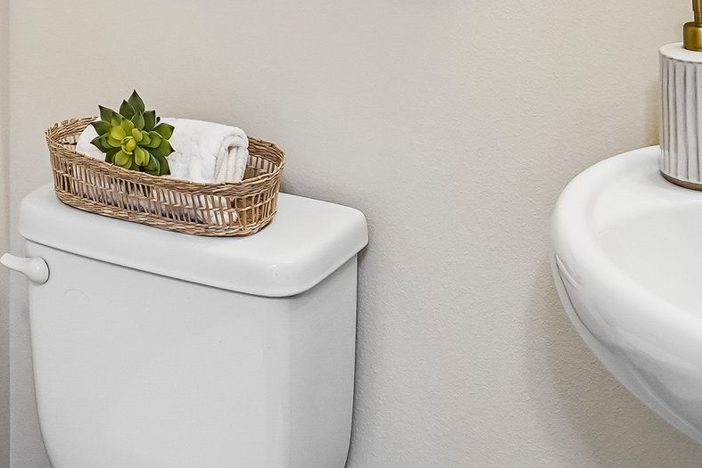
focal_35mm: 61
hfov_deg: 31.9
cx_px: 124
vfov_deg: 19.6
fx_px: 1190
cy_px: -215
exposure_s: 1/15
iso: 1600
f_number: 8
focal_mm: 16
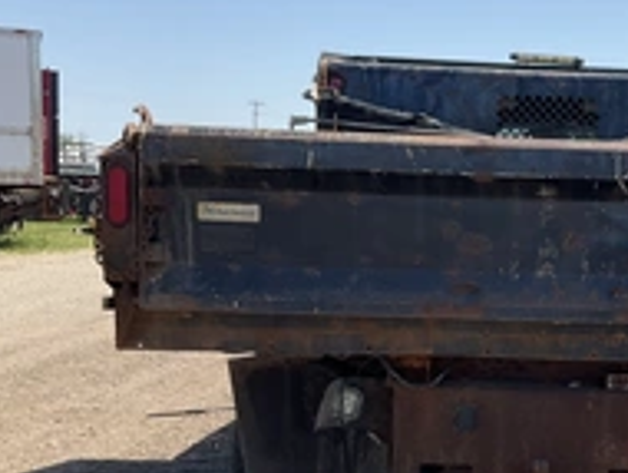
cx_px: 572
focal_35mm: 61
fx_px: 1108
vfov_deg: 23.9
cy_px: 327
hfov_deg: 30.2
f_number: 1.8
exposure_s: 1/1342
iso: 25
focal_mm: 3
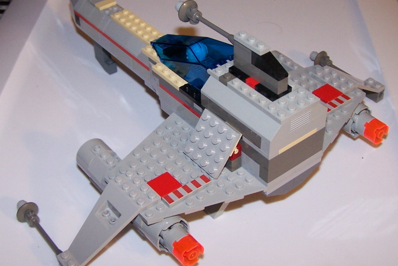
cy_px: 135
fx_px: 442
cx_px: 198
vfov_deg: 33.4
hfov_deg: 48.4
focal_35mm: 40
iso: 140
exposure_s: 1/60
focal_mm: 6.3
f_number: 2.8
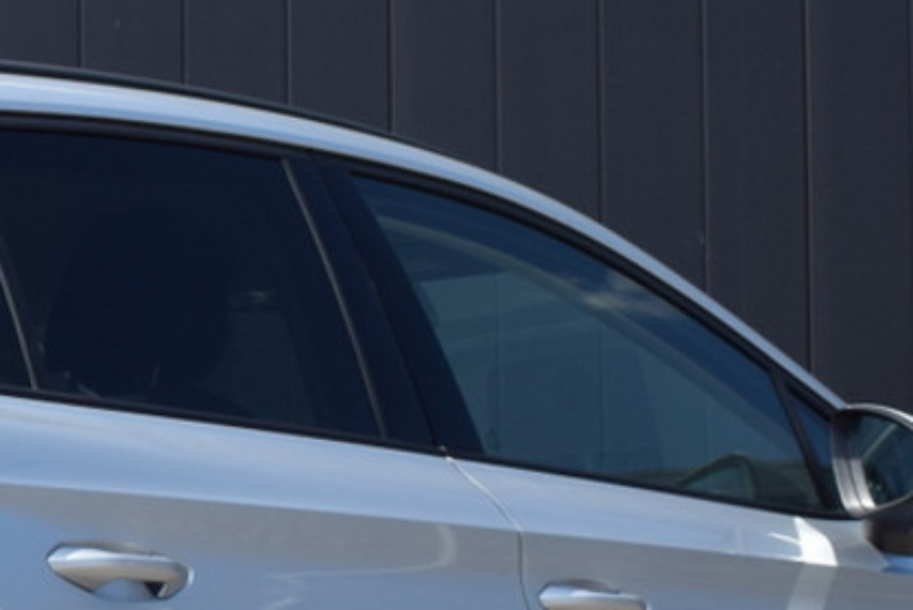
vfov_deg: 10.1
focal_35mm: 136
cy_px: 519
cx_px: -162
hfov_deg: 14.7
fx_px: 3442
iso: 200
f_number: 9
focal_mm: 27
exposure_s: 1/320
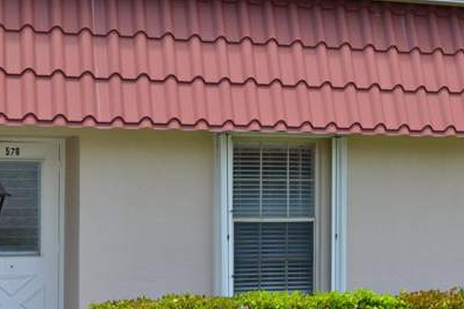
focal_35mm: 79
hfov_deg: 25.7
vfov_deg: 17.2
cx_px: 250
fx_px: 1018
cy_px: 180
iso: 400
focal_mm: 26
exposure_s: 1/320
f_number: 10
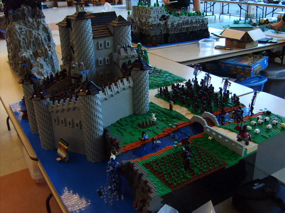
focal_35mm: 35
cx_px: 142
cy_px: 106
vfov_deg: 40.7
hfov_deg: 52.6
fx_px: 288
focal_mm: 5.8
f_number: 2.8
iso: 100
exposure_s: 1/30
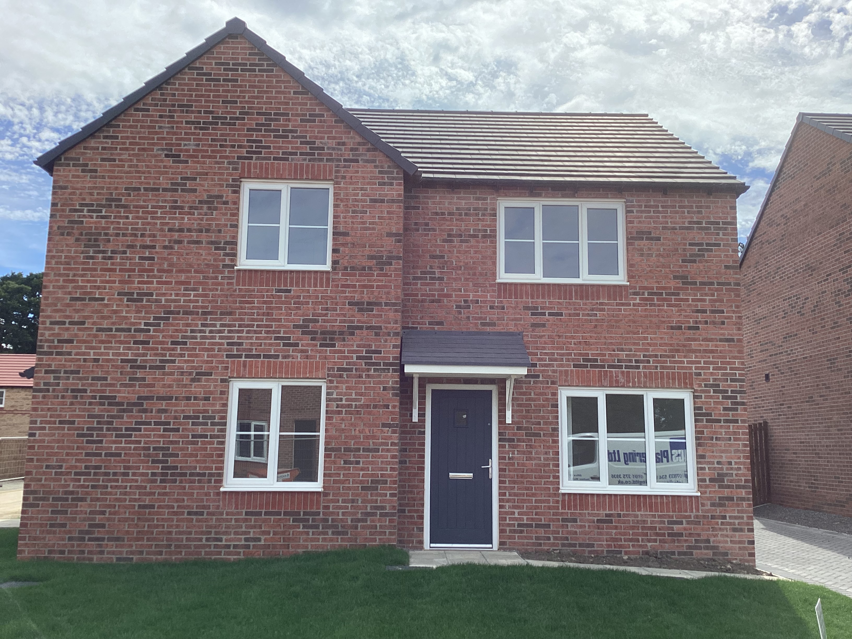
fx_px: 763
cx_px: 426
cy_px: 320
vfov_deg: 45.4
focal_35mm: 31
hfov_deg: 58.4
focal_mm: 3.3
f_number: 2.4
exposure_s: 1/1274
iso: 25
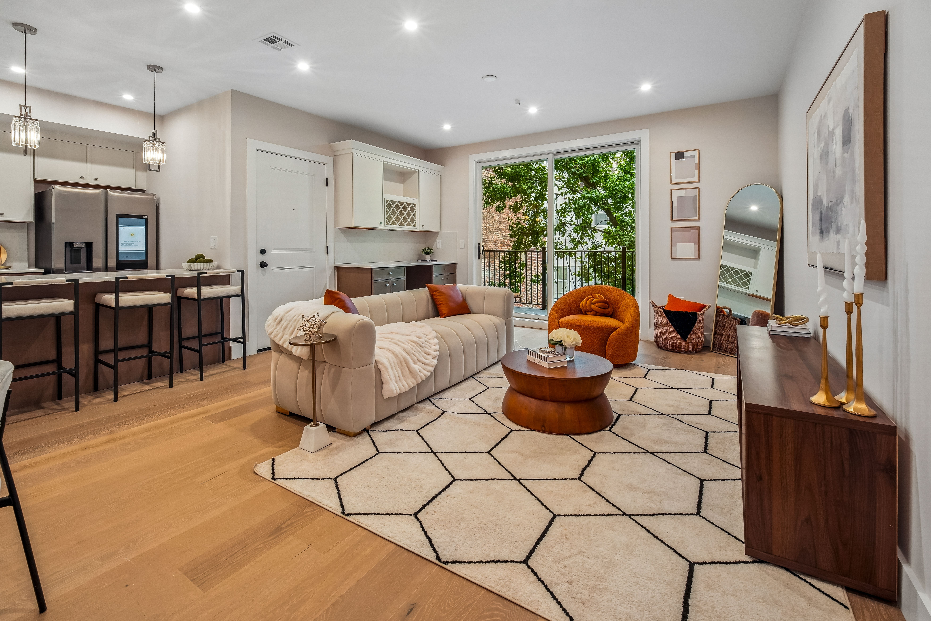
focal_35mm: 14
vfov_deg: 81.2
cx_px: 466
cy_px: 310
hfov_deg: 104.3
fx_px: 362
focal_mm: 14
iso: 500
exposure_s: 1/25
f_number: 7.1
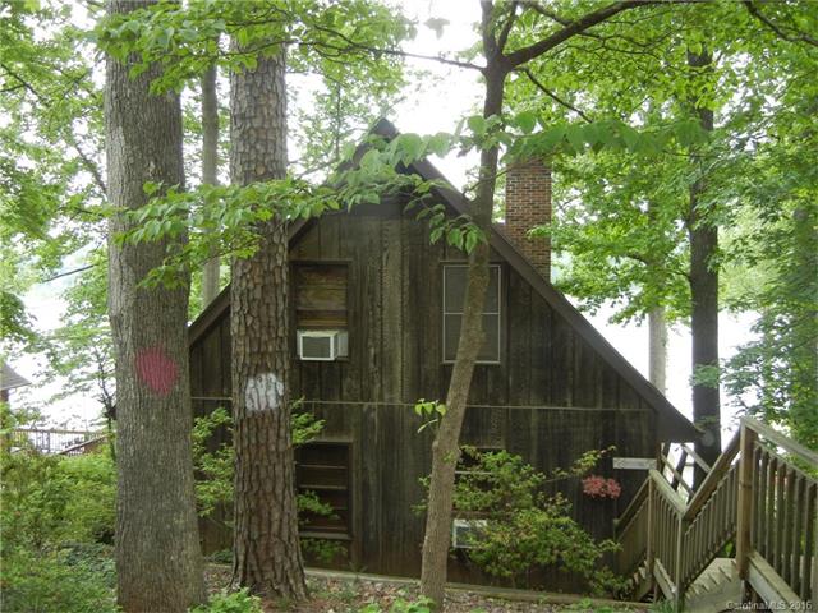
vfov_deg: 46.8
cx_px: 409
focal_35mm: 30
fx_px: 709
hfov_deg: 60.0
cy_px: 306
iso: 160
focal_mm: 5.4
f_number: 3.5
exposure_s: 1/77.5
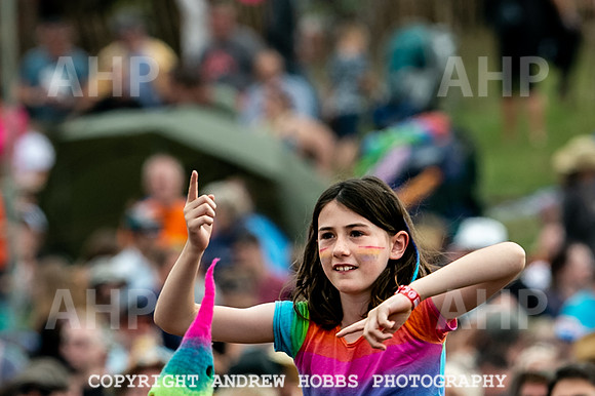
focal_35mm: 871
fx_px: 14391
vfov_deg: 1.6
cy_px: 149
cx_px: 369
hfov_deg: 2.4
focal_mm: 200
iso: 160
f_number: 4
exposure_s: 1/500
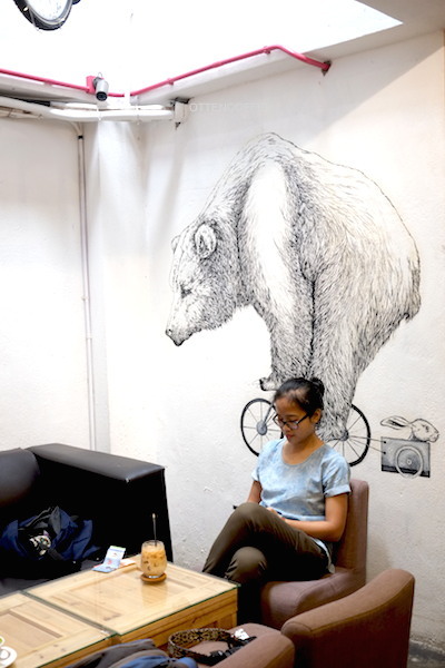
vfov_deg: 47.4
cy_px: 334
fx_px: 760
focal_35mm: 41
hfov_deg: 32.6
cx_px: 222
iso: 1000
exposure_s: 1/60
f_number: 2.8
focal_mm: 27
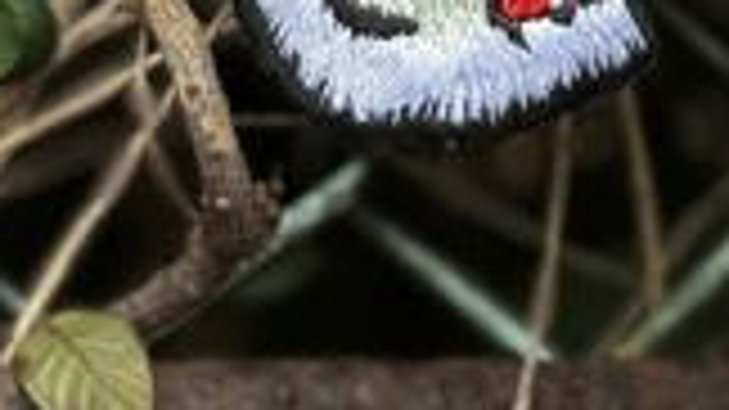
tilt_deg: +7.0
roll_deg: -1.4
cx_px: 230
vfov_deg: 5.7
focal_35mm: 207
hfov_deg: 10.4
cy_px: -415
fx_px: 4000
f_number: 1.78
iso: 64
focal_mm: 6.76
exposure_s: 1/747
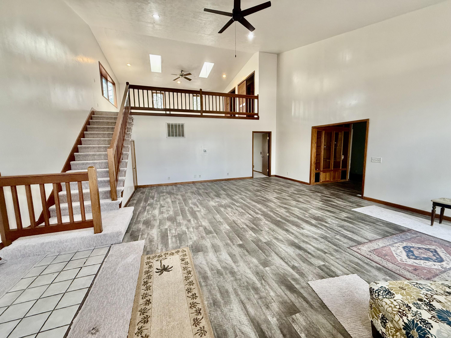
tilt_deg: -7.3
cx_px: 226
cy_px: 169
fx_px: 182
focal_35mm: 14
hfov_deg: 102.1
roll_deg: +1.0
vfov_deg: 85.7
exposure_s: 1/120
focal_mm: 2.22
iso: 320
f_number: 2.2
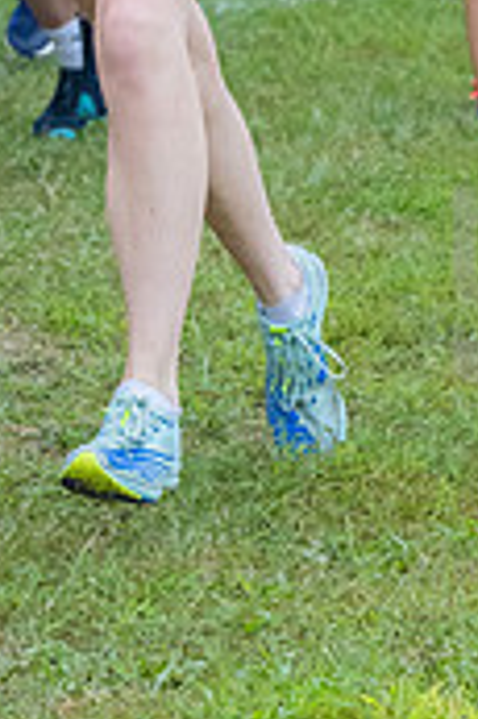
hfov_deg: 3.5
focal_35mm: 390
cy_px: -154
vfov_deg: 5.3
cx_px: 94
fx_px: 7782
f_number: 5
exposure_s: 1/1600
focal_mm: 100
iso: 3200
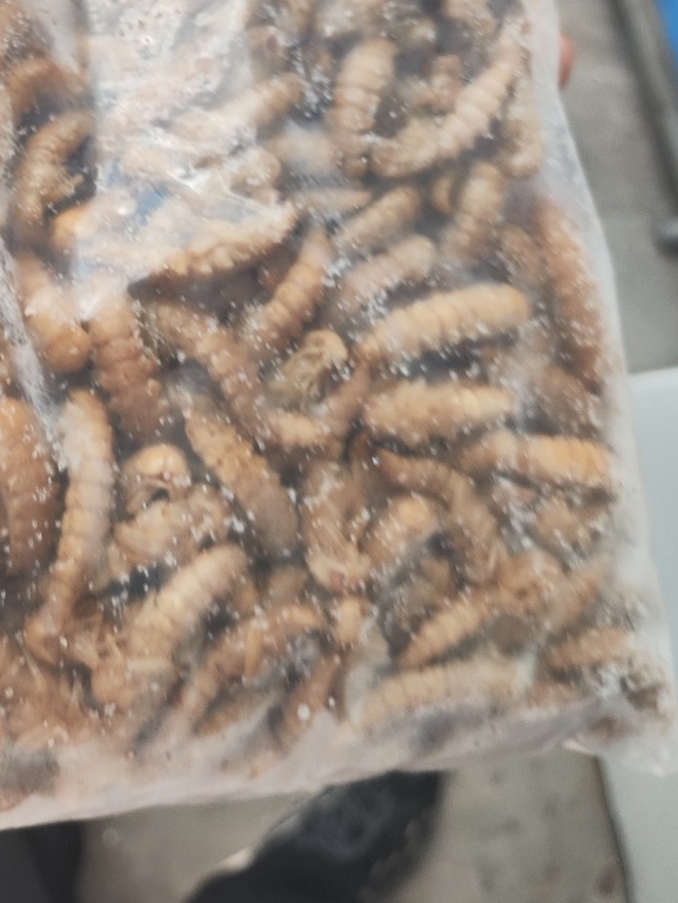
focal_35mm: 39
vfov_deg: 45.6
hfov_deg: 36.1
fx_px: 1017
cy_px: 192
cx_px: 175
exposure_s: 1/50
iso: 68
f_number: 1.8
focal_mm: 4.68
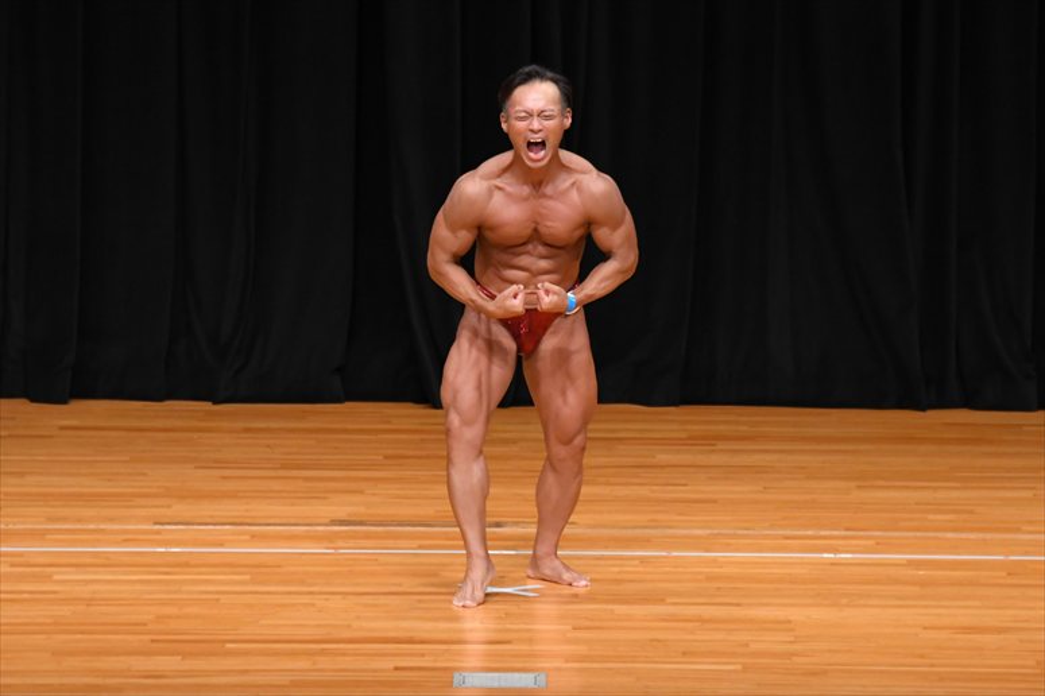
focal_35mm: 270
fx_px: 7834
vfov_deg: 5.1
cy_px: 348
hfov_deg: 7.6
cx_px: 522
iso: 3200
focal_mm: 180
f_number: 5.6
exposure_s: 1/400
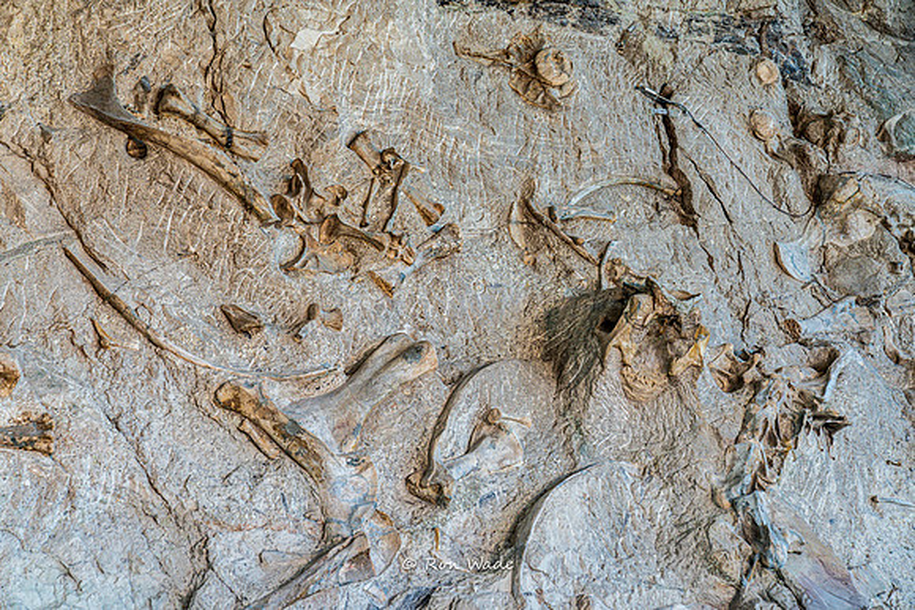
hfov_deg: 28.8
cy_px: 305
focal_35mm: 70
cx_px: 458
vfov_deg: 19.5
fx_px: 1779
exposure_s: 1/160
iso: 640
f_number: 4
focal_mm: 70
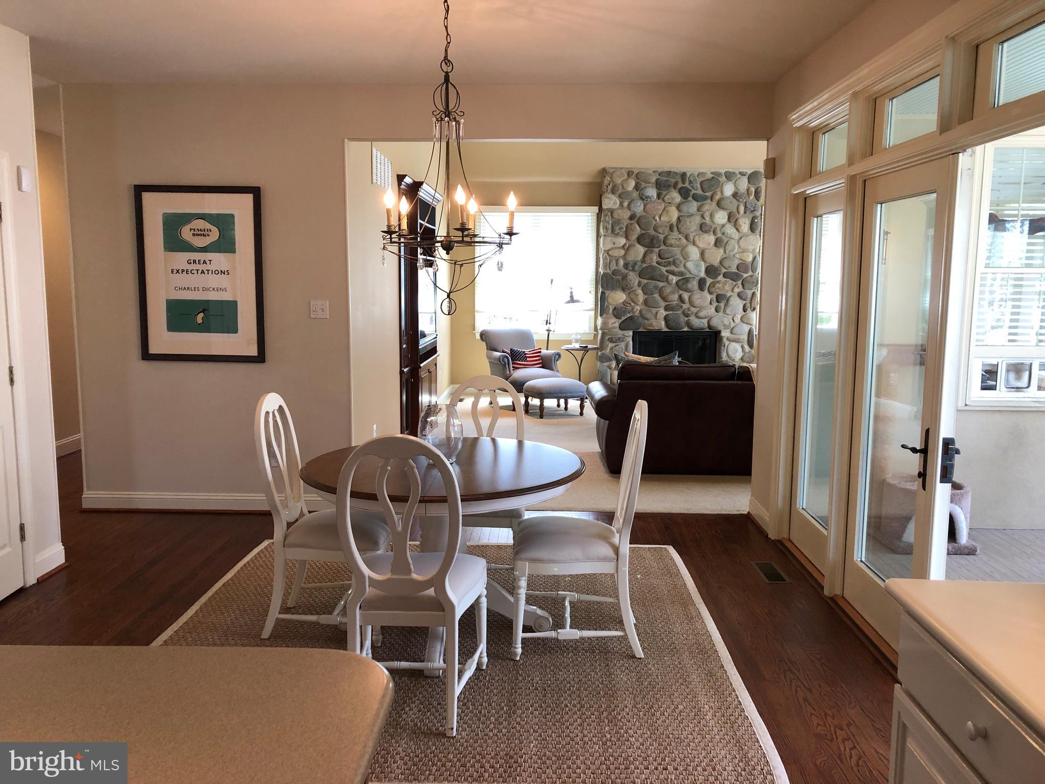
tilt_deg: -8.1
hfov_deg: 63.4
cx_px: 522
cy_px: 392
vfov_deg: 49.7
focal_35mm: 28
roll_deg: +1.0
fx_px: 845
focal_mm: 3.99
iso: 32
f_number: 1.8
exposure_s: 1/30
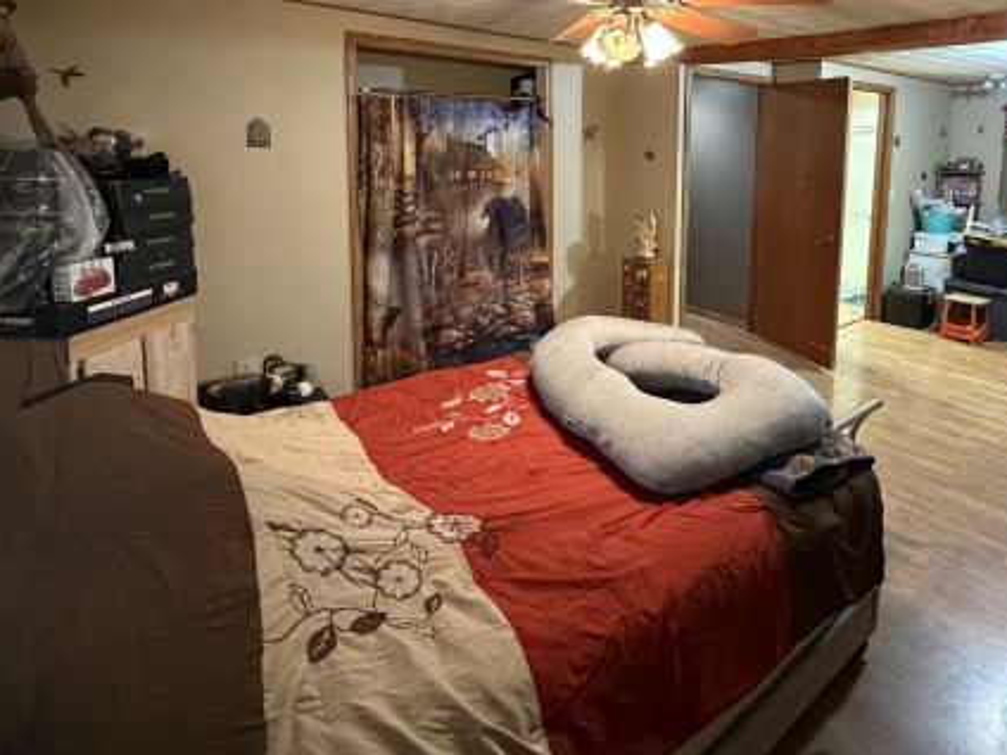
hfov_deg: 74.4
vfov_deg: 58.7
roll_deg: -2.0
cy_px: 214
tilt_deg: -6.1
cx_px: 657
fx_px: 640
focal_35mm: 22
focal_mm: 2.22
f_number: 2.2
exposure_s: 1/60
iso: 1000
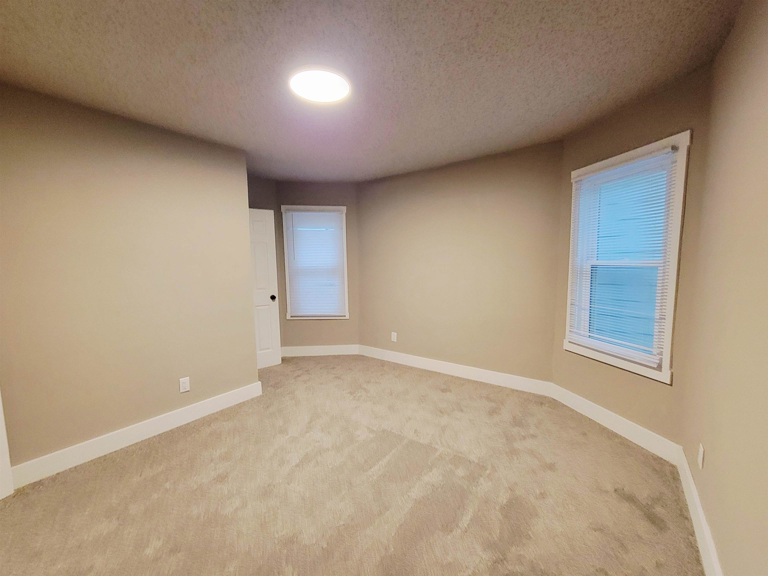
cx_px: 384
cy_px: 288
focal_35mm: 13
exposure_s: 1/30
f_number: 2.2
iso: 400
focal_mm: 2.2
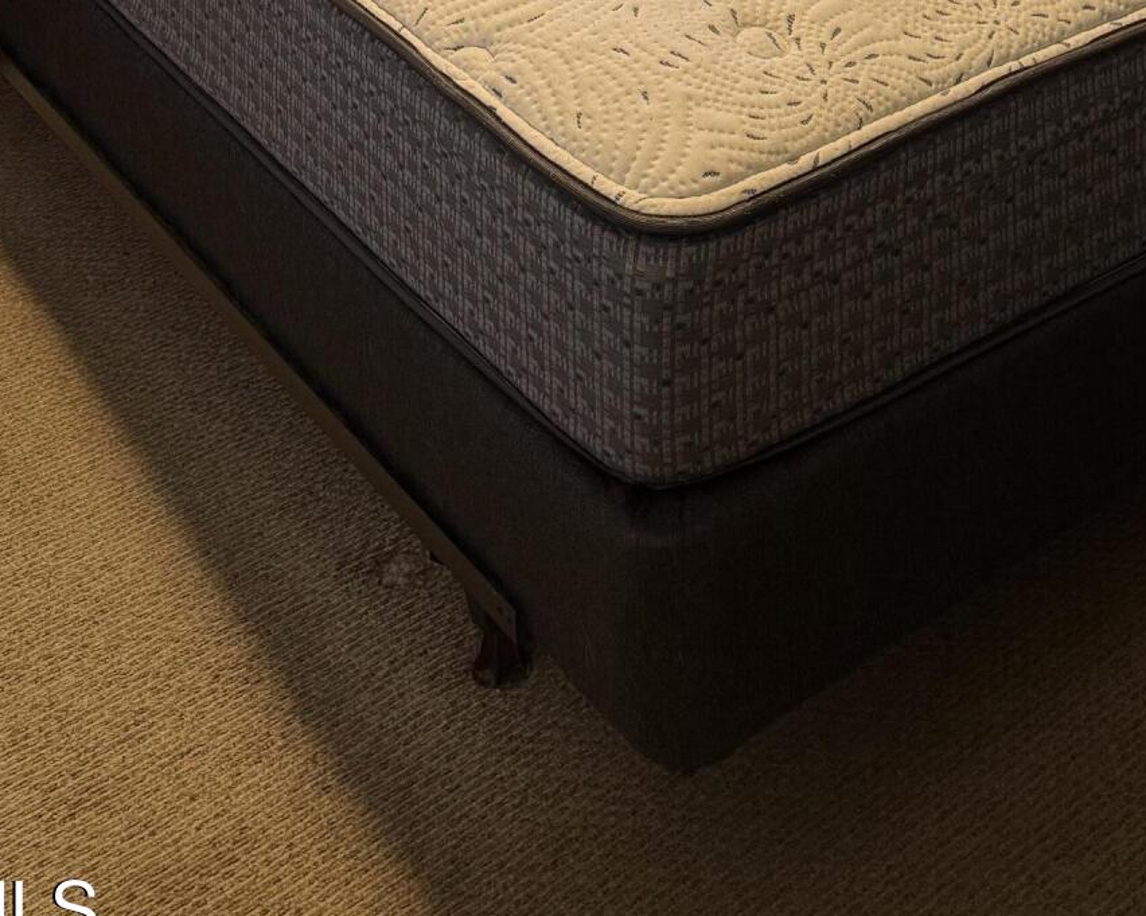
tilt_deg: -18.3
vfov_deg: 23.9
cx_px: 709
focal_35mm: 55
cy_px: -312
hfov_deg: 34.0
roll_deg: -0.4
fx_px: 1865
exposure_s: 1/120
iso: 200
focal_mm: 6.76
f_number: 1.78
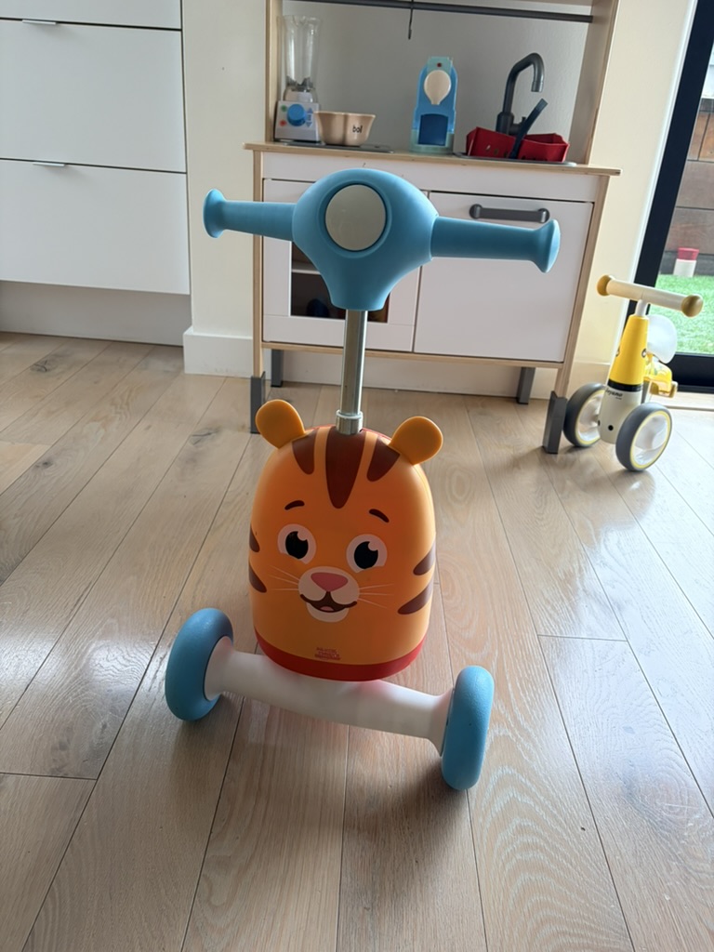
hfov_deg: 53.1
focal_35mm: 26
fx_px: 715
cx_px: 357
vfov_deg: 67.3
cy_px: 476
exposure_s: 1/69
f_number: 1.6
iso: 125
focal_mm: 5.96
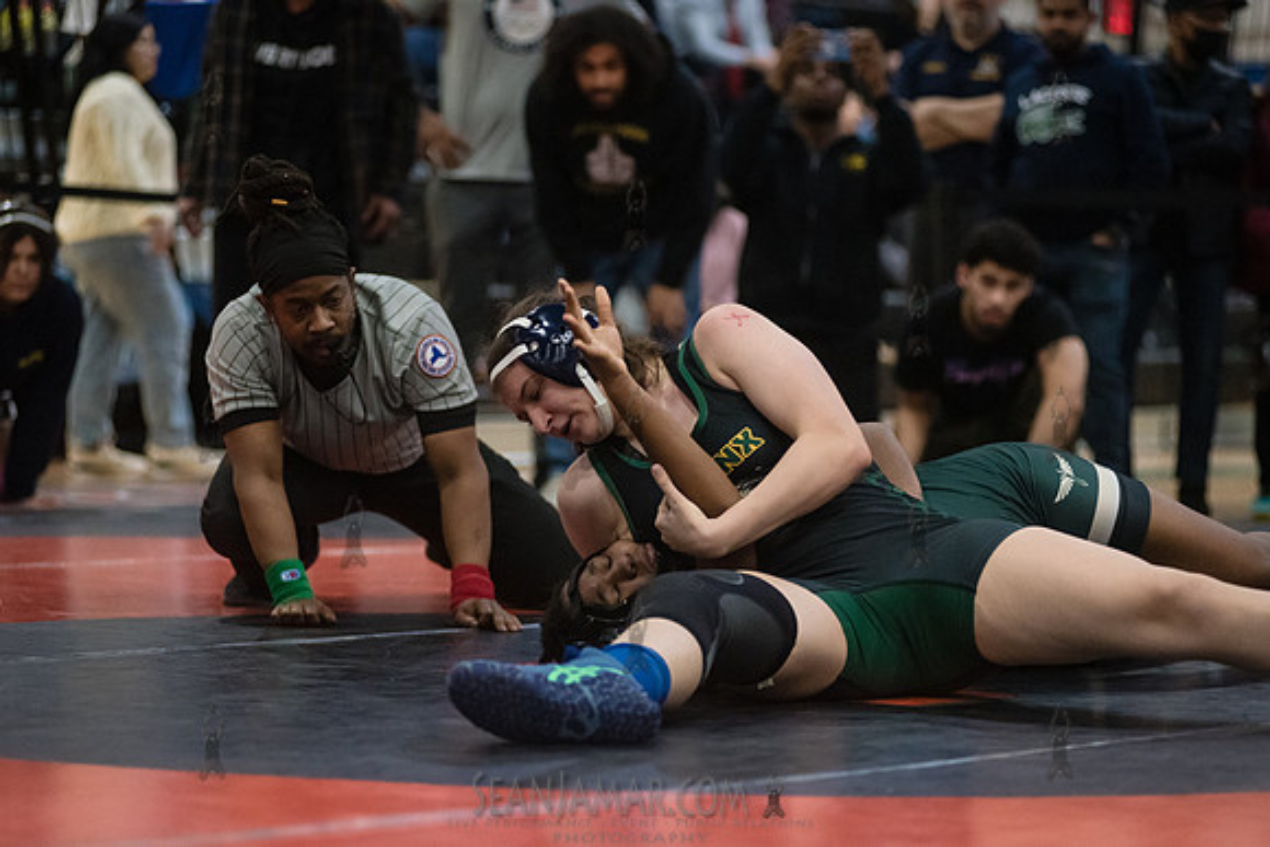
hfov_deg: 15.2
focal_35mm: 135
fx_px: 4763
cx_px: 635
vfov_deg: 10.2
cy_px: 424
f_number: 3.5
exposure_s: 1/500
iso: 8000
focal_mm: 135
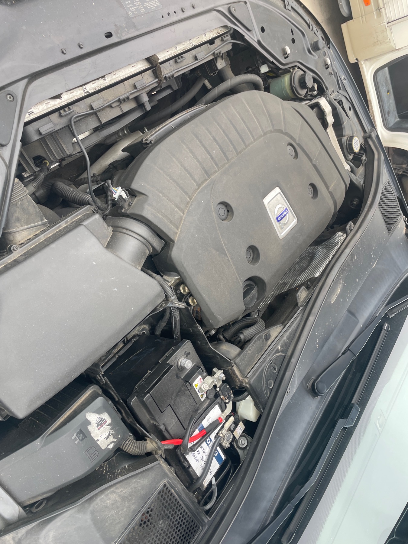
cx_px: 204
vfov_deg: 67.3
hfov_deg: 53.1
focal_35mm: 26
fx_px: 409
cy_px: 272
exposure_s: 1/299
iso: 32
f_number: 1.6
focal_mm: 4.2
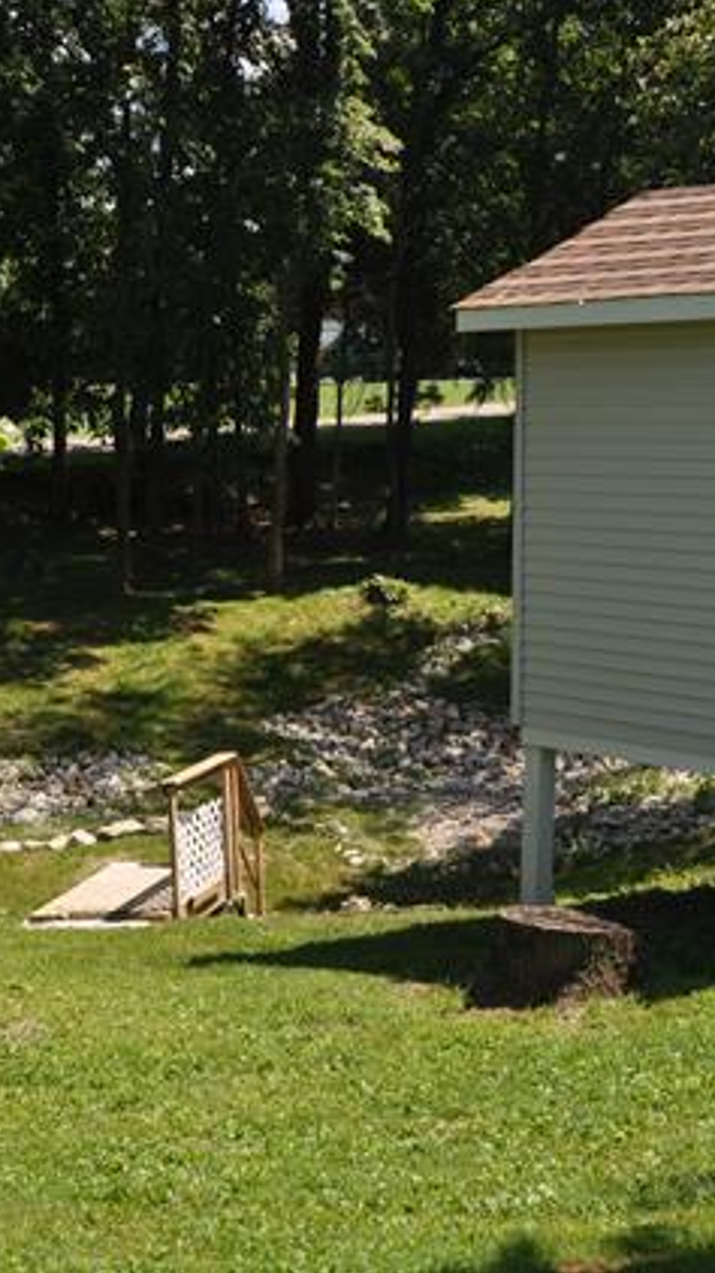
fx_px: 2733
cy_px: 635
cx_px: 459
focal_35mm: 81
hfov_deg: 14.9
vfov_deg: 26.2
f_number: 8
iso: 200
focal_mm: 34
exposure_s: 1/250
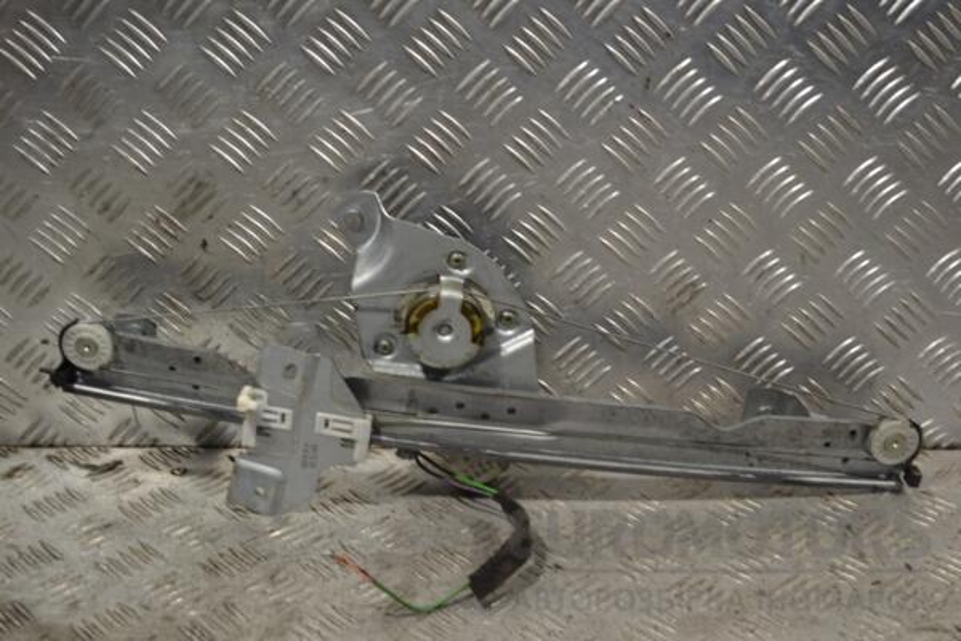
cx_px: 480
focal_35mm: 54
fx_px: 1441
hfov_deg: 36.9
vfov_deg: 25.1
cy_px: 320
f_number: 5
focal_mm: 36
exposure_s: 1/30
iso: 125
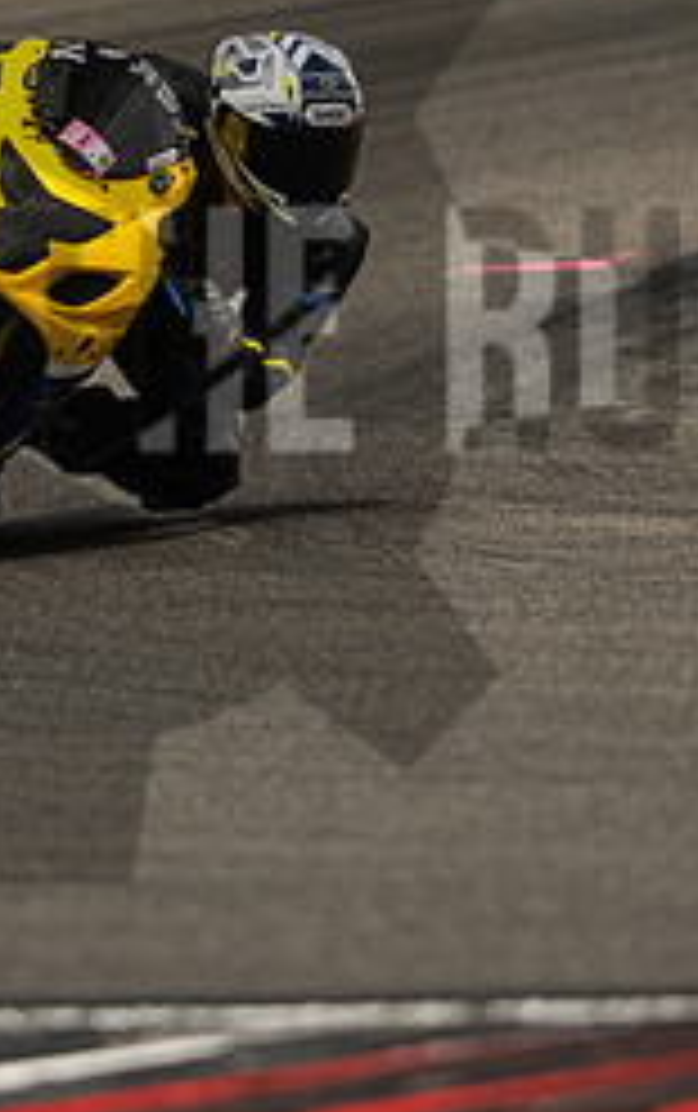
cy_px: 335
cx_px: 63
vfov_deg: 2.1
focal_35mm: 1004
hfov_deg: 1.3
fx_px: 30470
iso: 500
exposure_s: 1/4000
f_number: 2.8
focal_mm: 280
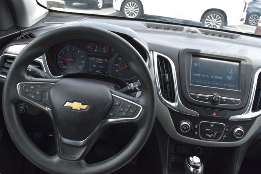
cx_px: 130
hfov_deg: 57.2
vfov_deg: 39.9
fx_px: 239
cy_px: 87
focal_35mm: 33
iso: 400
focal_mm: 22
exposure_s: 1/125
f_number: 9
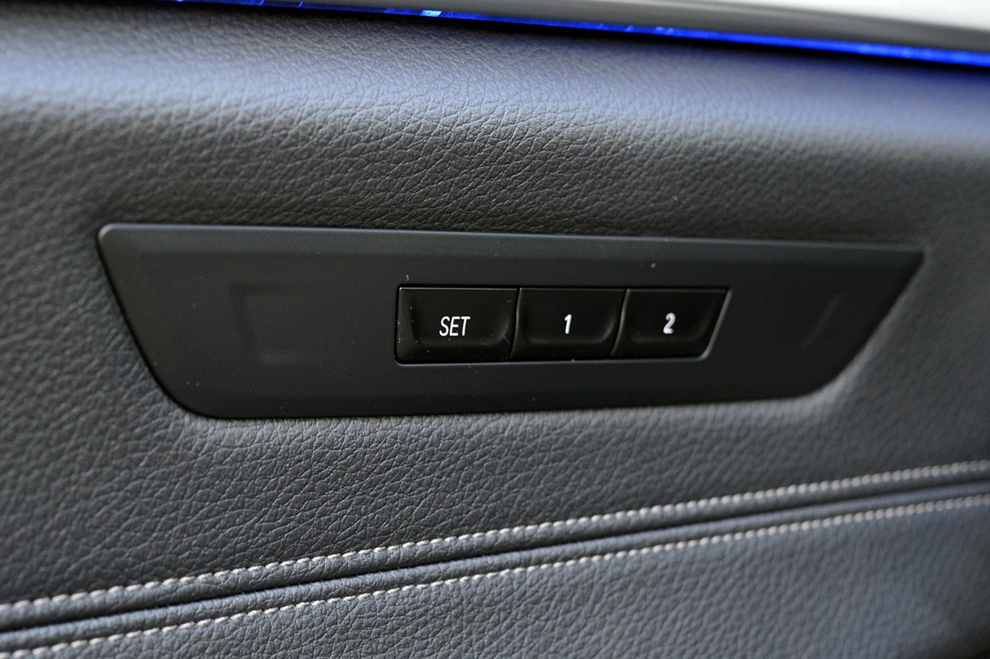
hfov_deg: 28.1
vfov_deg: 18.9
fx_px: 1978
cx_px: 495
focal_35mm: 72
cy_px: 330
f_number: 5.3
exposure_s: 1/40
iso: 800
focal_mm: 48
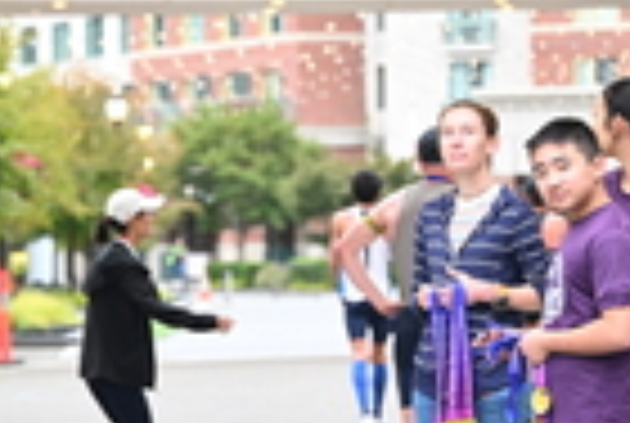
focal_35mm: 294
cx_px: 324
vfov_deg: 4.7
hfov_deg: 7.0
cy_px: 326
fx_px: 5156
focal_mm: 75
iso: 1600
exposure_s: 1/500
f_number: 2.8
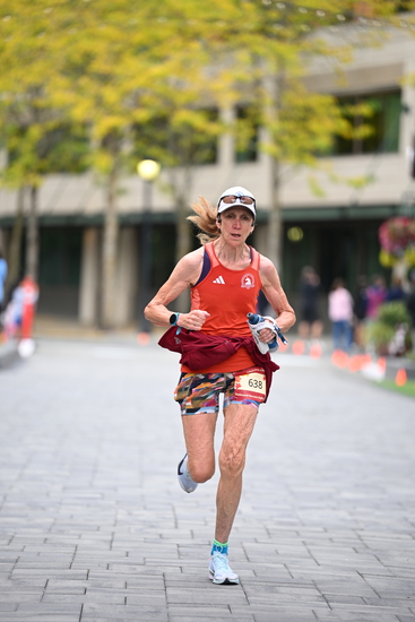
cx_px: 208
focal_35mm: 180
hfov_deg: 7.6
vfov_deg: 11.4
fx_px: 3110
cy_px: 311
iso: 1000
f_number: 2.8
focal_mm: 180
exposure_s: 1/2000
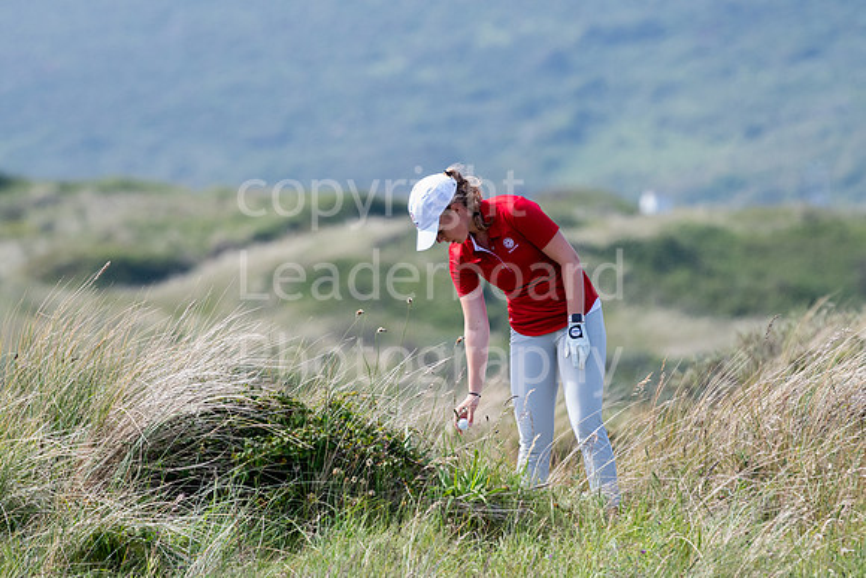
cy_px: 289
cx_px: 433
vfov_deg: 2.6
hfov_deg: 3.9
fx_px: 12632
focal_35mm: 525
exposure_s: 1/1250
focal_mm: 350
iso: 1000
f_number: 5.6
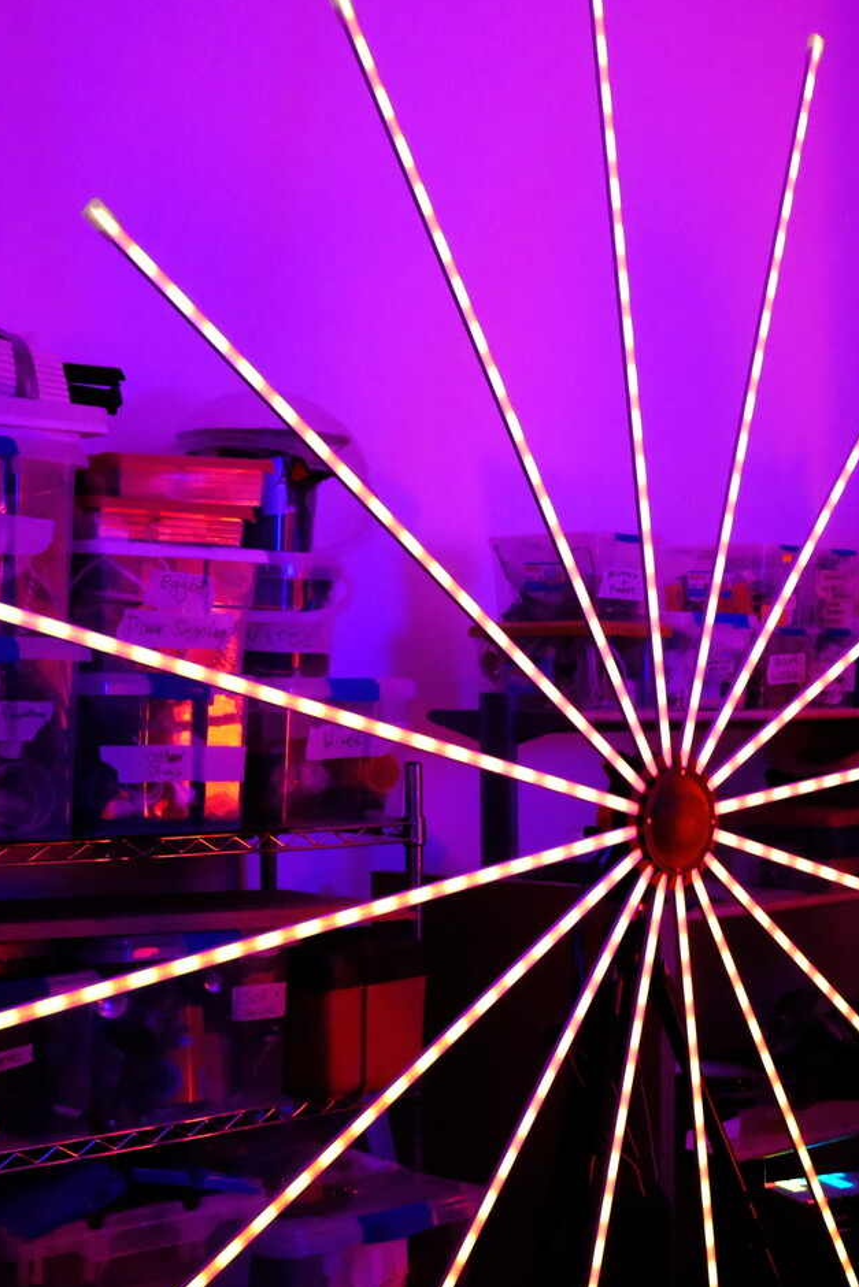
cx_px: 763
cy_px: 852
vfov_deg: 29.9
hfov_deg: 20.0
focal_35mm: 67
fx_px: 2397
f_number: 2.8
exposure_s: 1/125
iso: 6400
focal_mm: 23
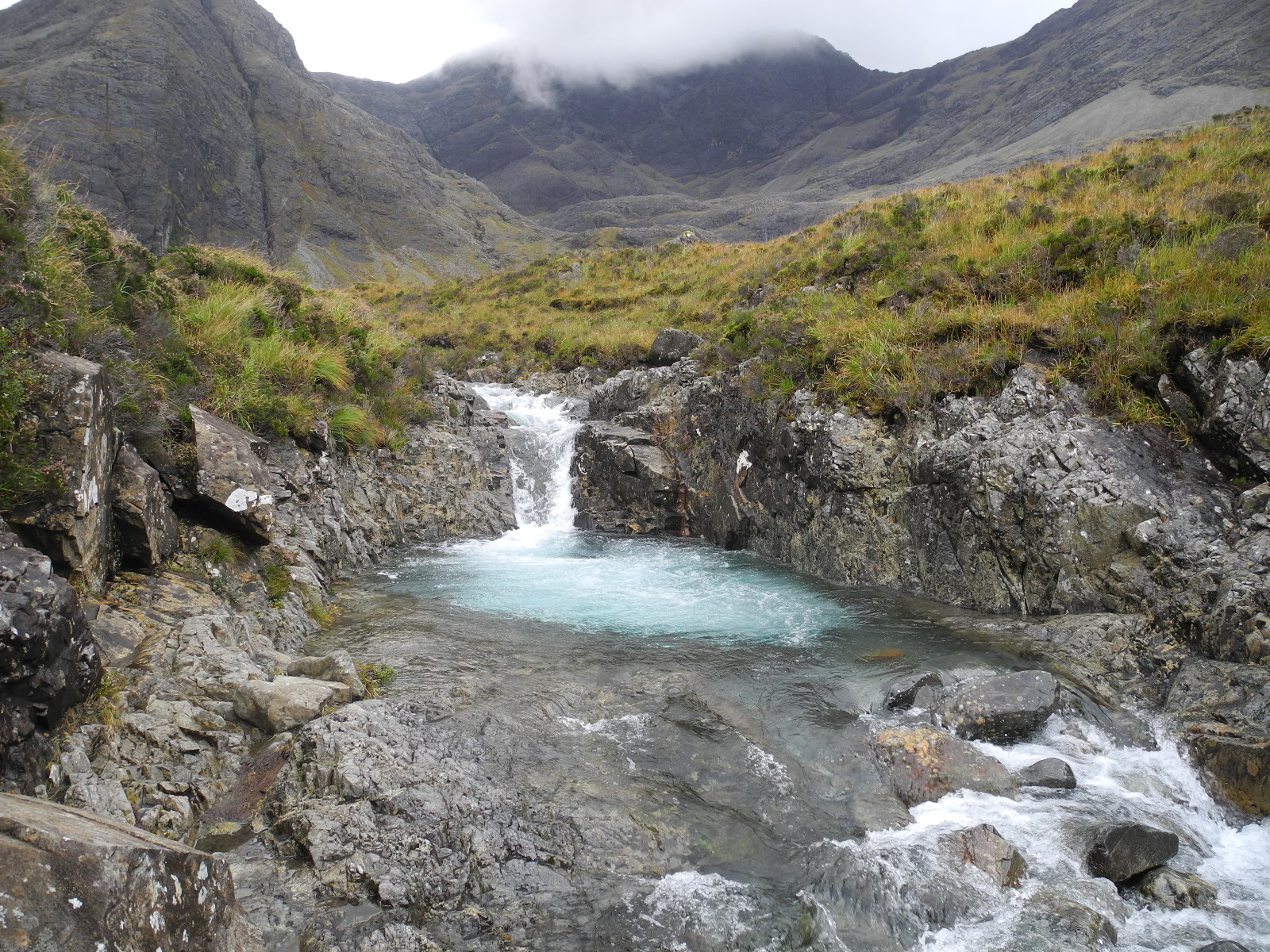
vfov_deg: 49.7
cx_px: 635
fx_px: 1027
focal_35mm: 28
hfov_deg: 63.4
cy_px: 476
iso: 140
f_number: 2.8
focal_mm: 6
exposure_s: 1/200
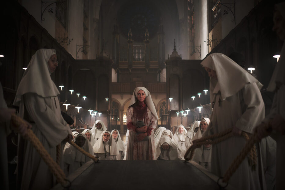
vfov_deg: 37.8
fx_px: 277
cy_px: 95
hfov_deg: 54.4
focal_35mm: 35
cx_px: 142
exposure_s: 1/125
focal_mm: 23
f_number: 1.4
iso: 800
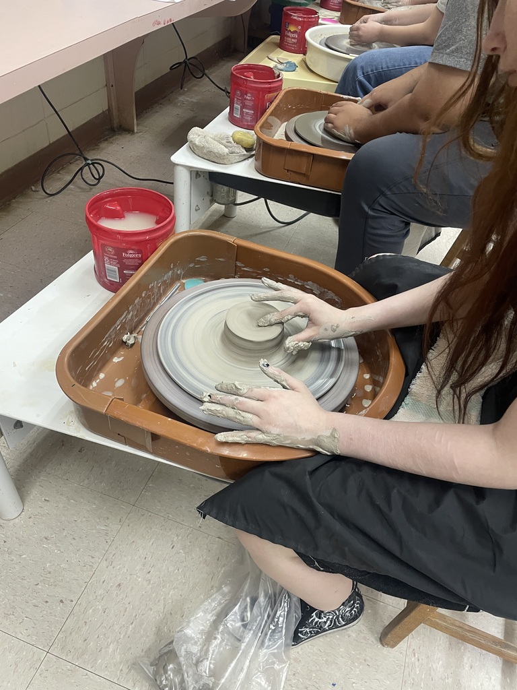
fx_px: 518
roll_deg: -6.0
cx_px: 258
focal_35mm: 26
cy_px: 345
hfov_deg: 53.1
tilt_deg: -44.3
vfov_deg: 67.3
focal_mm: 4.2
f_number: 1.6
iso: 250
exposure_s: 1/60
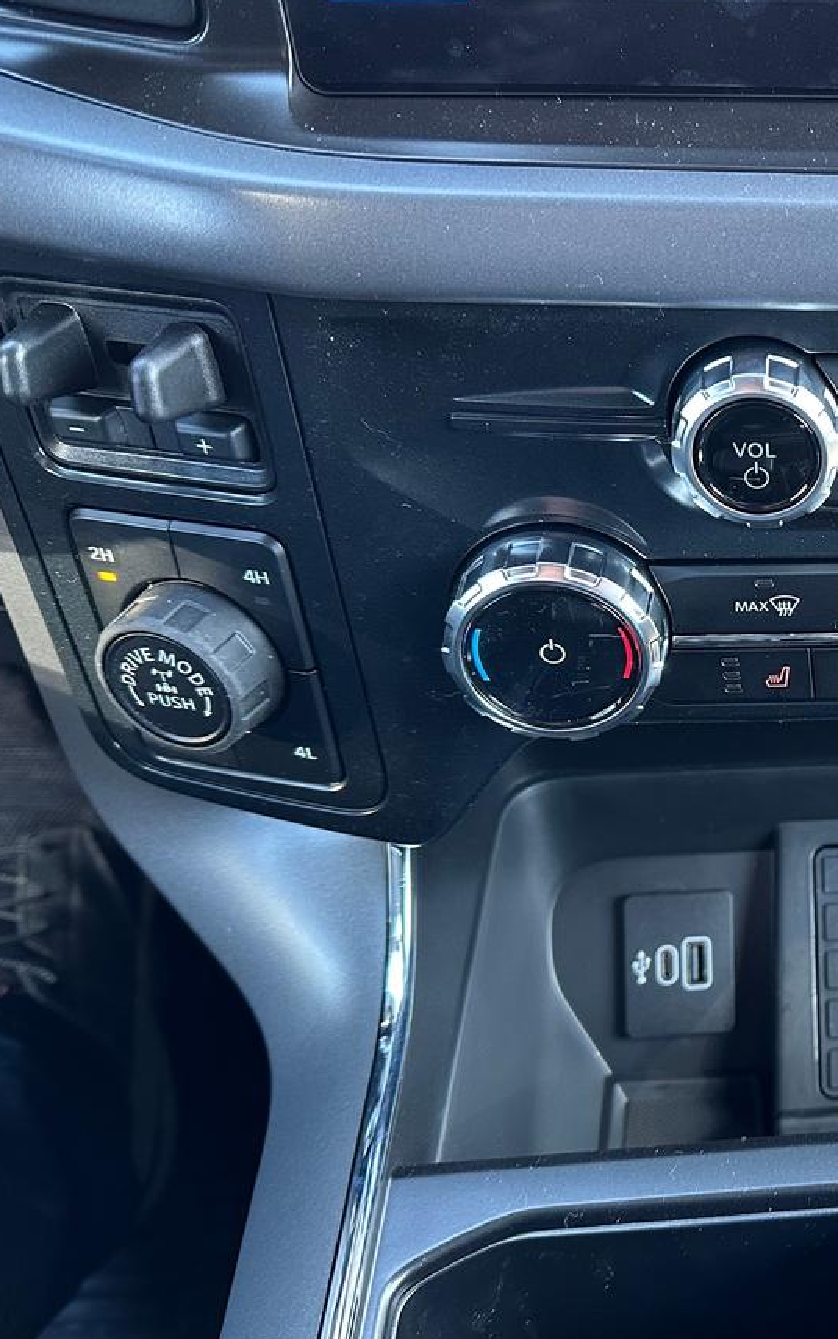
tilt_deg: -43.3
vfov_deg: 51.5
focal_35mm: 38
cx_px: 954
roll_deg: -3.1
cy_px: 709
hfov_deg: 29.7
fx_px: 1388
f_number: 1.78
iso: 250
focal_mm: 6.86
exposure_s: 1/60
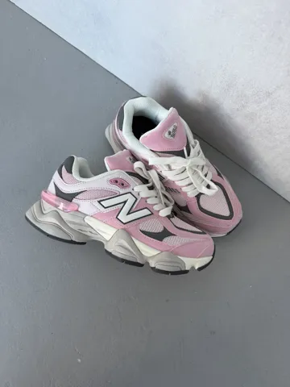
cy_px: 194
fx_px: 268
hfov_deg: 56.8
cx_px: 145
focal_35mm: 24
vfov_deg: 71.6
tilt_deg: -73.7
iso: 200
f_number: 1.78
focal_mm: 6.76
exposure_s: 1/121
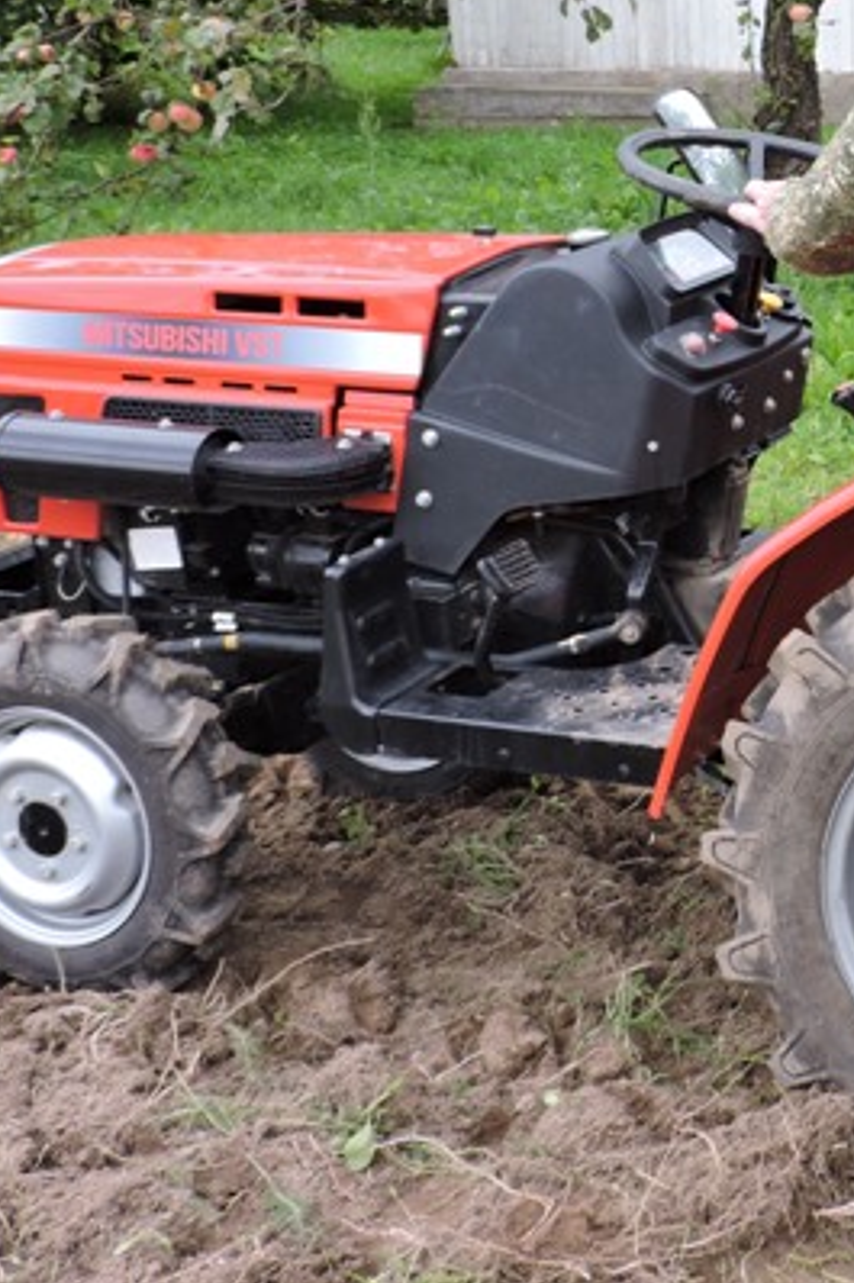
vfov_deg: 28.8
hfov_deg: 18.4
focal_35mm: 69
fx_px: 2457
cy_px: 319
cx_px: 1099
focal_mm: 5.9
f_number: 3.2
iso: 100
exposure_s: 1/200
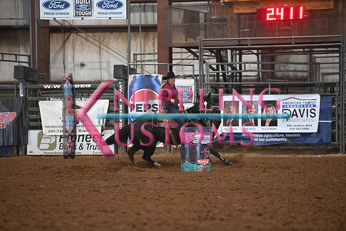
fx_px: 1923
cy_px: 116
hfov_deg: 10.3
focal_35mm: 200
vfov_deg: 6.9
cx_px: 173
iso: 2000
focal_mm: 200
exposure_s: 1/250
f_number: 3.2
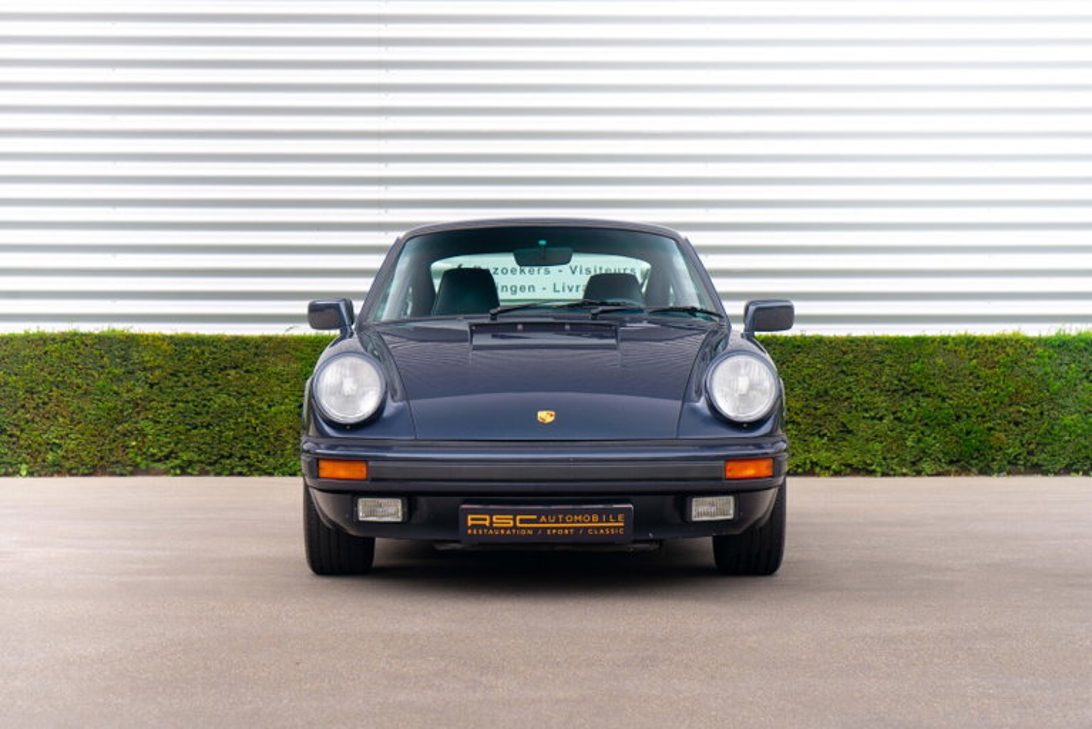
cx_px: 546
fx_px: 2124
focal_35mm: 70
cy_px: 364
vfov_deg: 19.5
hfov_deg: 28.8
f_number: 5.6
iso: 125
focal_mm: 70
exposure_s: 1/50
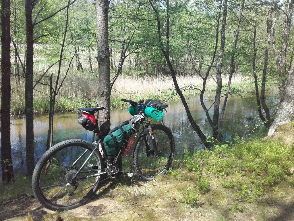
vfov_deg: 45.4
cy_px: 110
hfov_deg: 58.4
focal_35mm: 31
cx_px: 147
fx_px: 263
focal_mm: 3.31
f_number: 2.2
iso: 50
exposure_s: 1/282
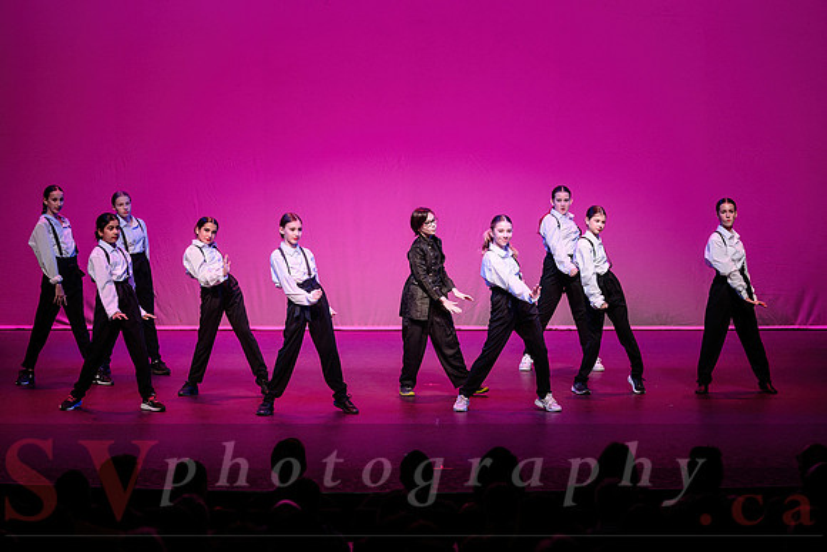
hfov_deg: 20.8
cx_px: 433
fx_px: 2256
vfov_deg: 13.9
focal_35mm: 98
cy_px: 237
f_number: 2.8
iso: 800
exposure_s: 1/500
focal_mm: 86
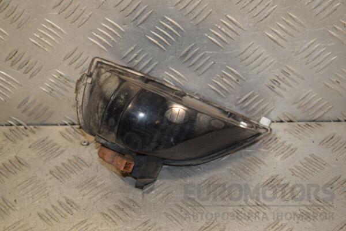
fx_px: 836
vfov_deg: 15.7
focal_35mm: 87
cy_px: 116
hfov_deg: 23.4
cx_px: 173
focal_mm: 58
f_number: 6.3
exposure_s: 1/200
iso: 800
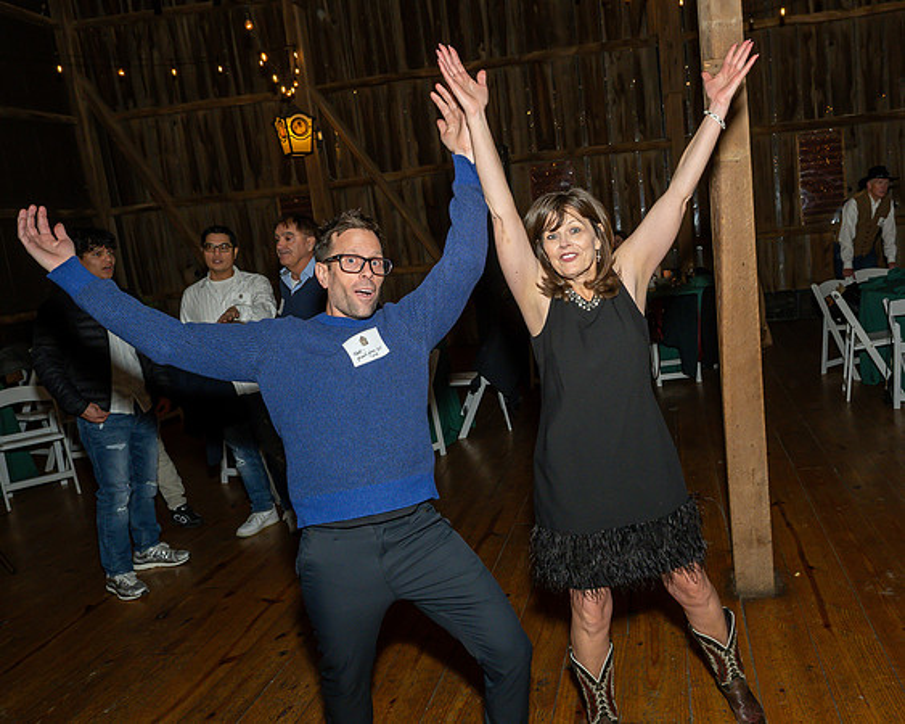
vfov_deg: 50.3
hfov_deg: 60.2
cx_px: 555
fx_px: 770
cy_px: 355
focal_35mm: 29
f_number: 8
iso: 640
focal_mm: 17
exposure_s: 1/250
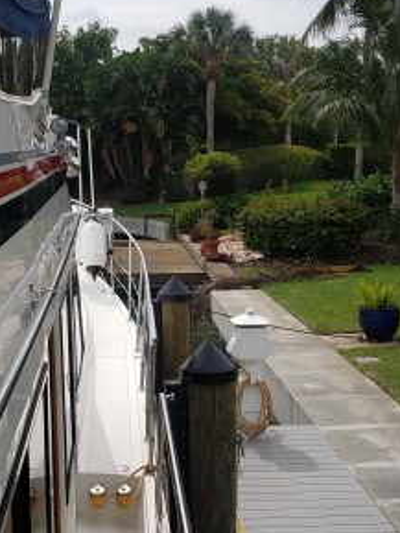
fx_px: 831
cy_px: 275
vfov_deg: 35.5
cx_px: 173
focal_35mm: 54
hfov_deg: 27.0
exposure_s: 1/1799
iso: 50
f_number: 2.4
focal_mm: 4.3
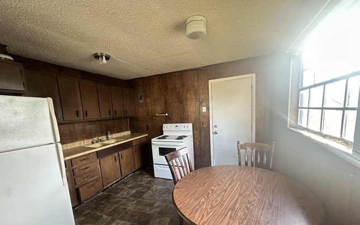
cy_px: 134
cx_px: 181
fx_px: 147
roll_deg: +4.4
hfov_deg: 101.5
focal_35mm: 15
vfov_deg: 74.0
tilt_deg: -8.9
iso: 320
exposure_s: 1/99
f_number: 2.2
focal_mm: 2.22
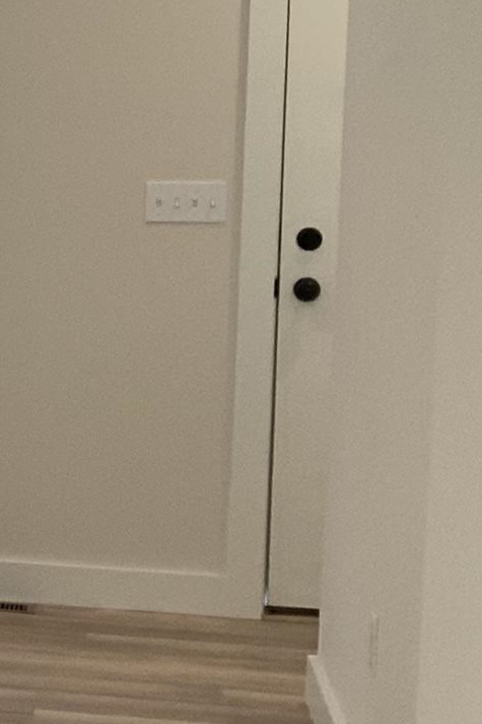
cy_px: 302
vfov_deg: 15.8
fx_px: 2612
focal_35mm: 130
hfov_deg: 8.9
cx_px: -908
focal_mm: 3
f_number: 1.8
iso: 40
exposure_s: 1/60
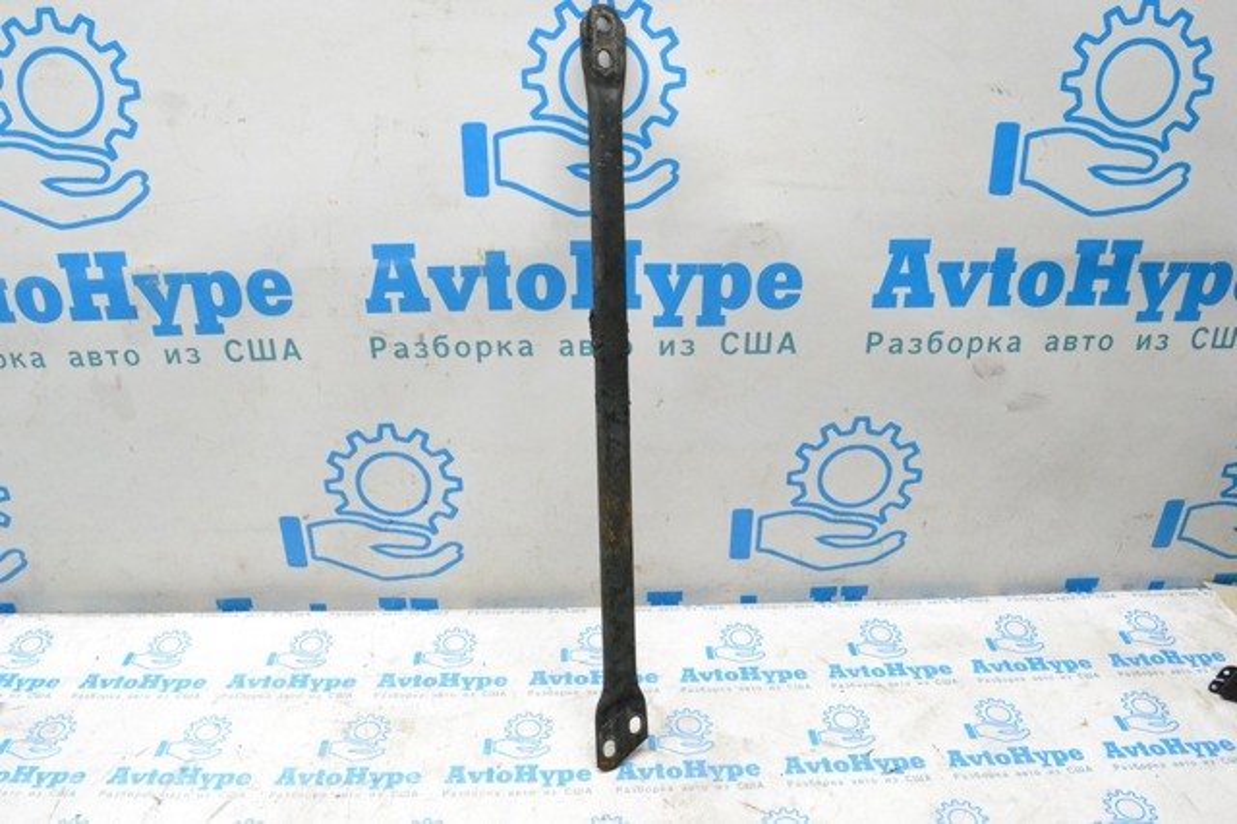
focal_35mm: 27
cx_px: 618
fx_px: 927
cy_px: 412
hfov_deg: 67.4
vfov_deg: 47.9
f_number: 10
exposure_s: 1/125
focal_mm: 18
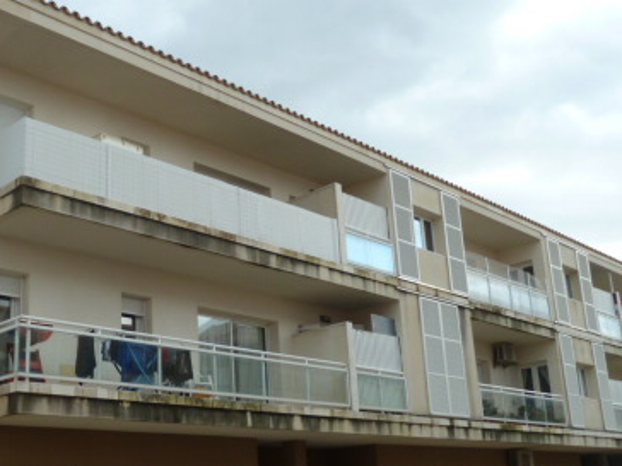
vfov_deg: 32.7
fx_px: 791
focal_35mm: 44
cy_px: 300
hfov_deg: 42.5
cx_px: 217
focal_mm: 4.1
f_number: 3.3
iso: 80
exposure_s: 1/60
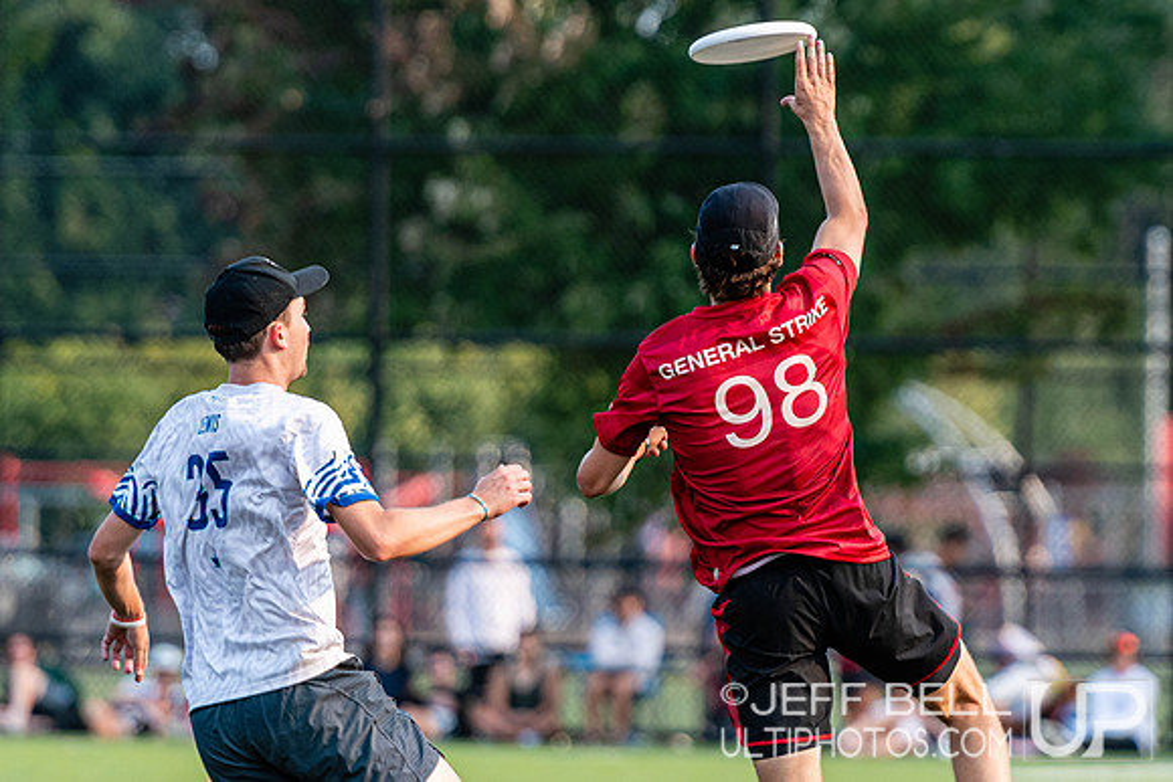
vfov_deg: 2.6
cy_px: 319
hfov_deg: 3.9
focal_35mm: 525
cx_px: 785
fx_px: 17124
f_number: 3.2
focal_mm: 200
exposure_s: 1/1250
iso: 220
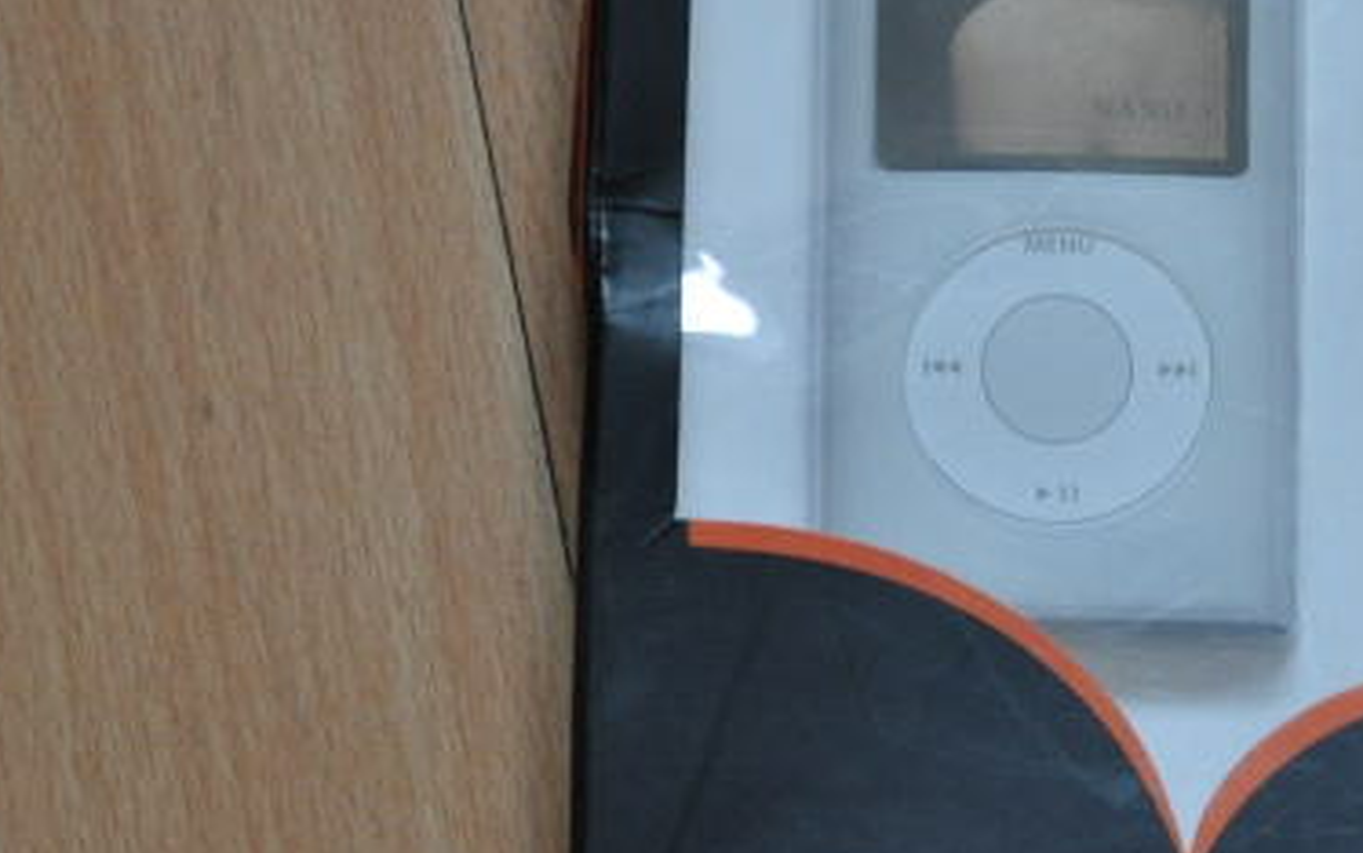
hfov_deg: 8.7
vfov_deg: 5.5
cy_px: -22
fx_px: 8935
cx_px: 1141
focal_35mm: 240
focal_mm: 55
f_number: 5.6
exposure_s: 1/60
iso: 800
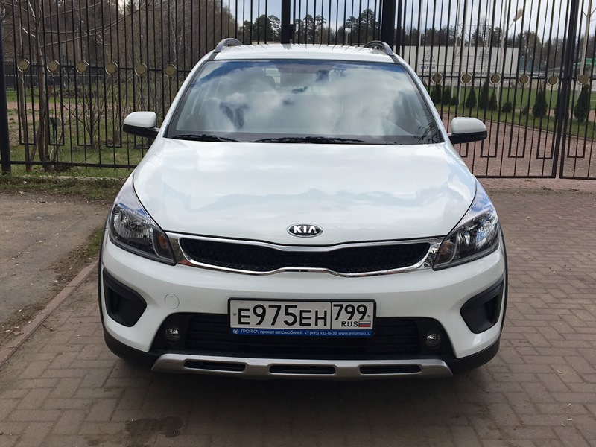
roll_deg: -0.8
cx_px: 298
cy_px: 224
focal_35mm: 29
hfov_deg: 61.7
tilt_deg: -11.1
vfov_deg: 48.2
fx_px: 499
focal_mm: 4.15
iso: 25
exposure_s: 1/827
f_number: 2.2
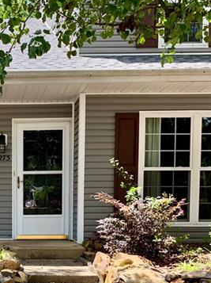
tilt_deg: -3.2
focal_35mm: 56
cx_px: -13
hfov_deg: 24.5
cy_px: 244
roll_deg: -0.4
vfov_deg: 32.9
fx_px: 456
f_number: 1.8
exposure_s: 1/337
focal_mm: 4.25
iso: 25
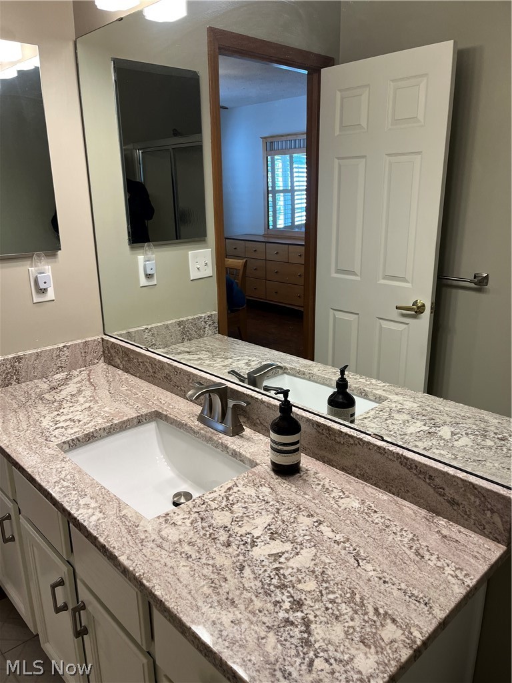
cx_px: 256
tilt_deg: -16.8
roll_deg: +1.1
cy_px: 342
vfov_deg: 67.3
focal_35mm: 26
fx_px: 513
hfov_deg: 53.1
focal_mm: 5.1
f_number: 1.6
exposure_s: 1/120
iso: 125
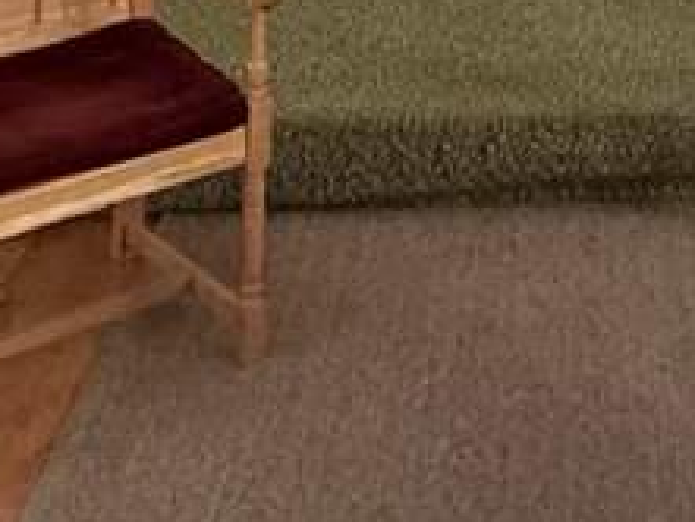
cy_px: -673
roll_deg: -1.1
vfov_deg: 13.8
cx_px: 654
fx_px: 1627
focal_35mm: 81
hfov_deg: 23.3
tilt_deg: +3.5
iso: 500
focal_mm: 2.22
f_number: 2.2
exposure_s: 1/60
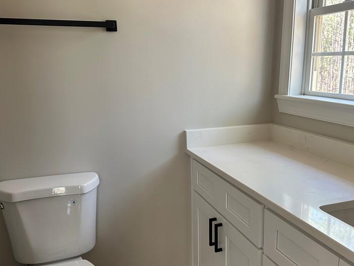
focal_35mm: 35
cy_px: 159
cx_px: 210
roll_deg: -0.3
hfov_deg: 52.3
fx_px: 358
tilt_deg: -14.0
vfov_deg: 40.5
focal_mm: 6.86
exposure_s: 1/121
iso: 125
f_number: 1.78
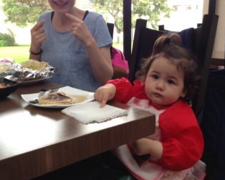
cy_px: 98
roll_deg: -1.0
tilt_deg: -15.0
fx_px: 273
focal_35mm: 41
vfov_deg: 36.4
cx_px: 131
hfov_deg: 44.6
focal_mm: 4.12
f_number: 2.4
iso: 50
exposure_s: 1/30
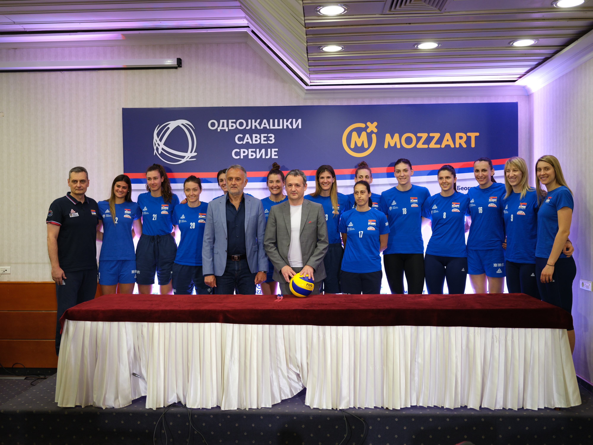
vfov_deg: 39.7
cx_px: 296
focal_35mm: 36
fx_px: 617
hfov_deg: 51.4
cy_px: 222
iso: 2000
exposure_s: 1/200
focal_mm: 45
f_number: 2.8
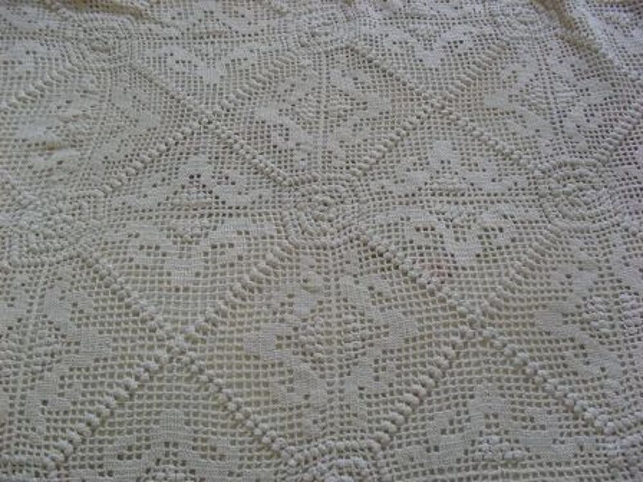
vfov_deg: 40.7
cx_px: 322
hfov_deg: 52.6
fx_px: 650
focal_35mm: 35
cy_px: 241
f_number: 3.2
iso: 160
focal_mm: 6.3
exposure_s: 1/30
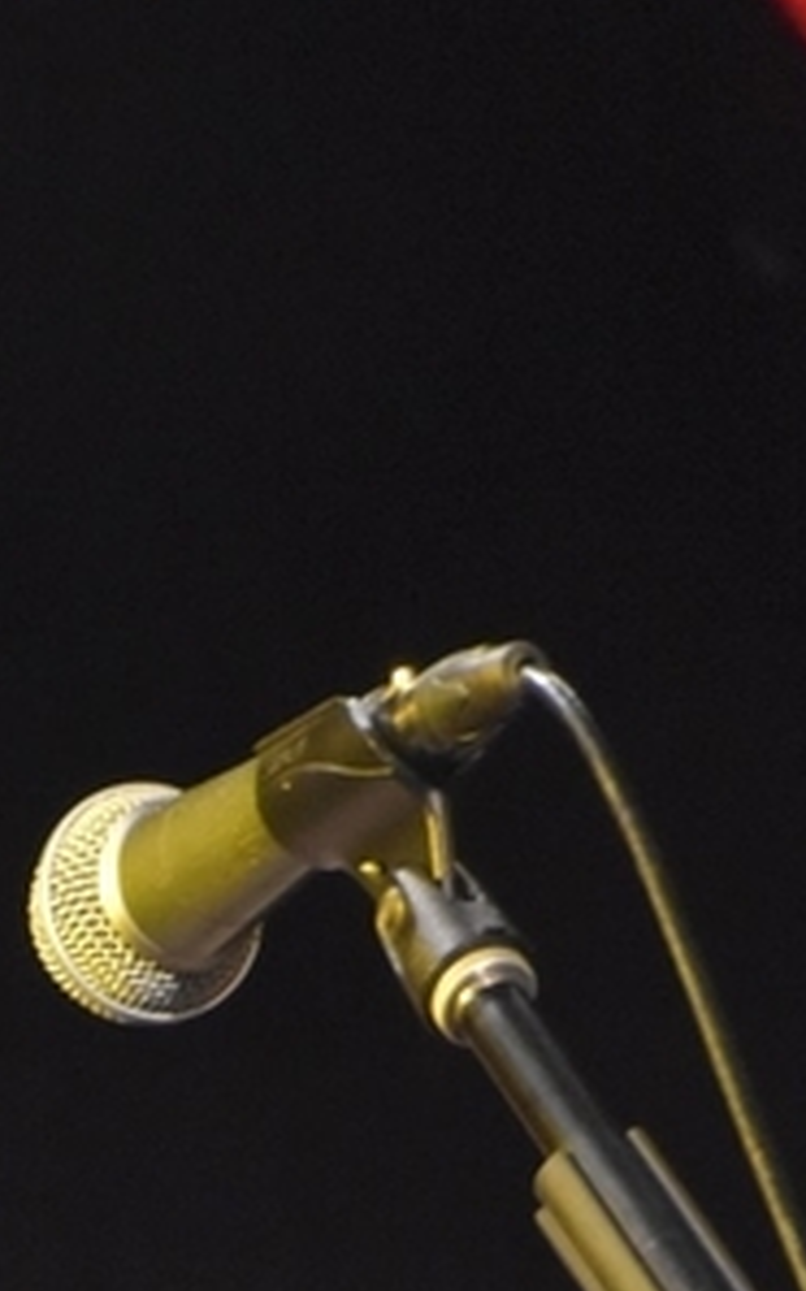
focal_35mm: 677
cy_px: 2534
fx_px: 23817
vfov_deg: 3.1
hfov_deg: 1.9
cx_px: -667
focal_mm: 110
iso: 2500
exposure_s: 1/60
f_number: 5.6
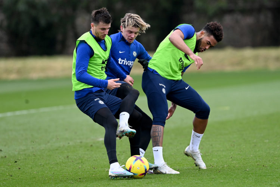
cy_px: 94
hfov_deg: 5.2
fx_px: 3111
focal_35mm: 400
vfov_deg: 3.4
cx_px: 140
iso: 800
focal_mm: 400
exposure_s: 1/1600
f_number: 4
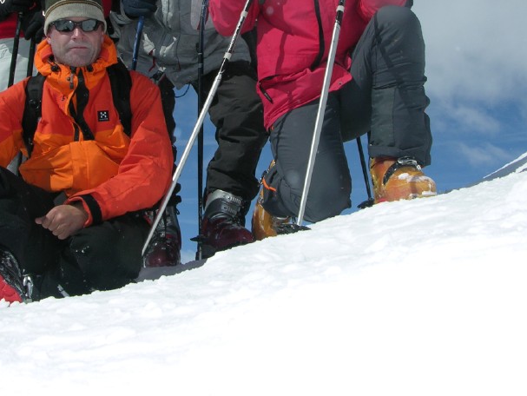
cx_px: 208
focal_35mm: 59
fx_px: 899
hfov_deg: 32.6
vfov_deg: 24.4
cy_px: 76
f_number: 8
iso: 50
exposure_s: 1/411
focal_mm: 8.9
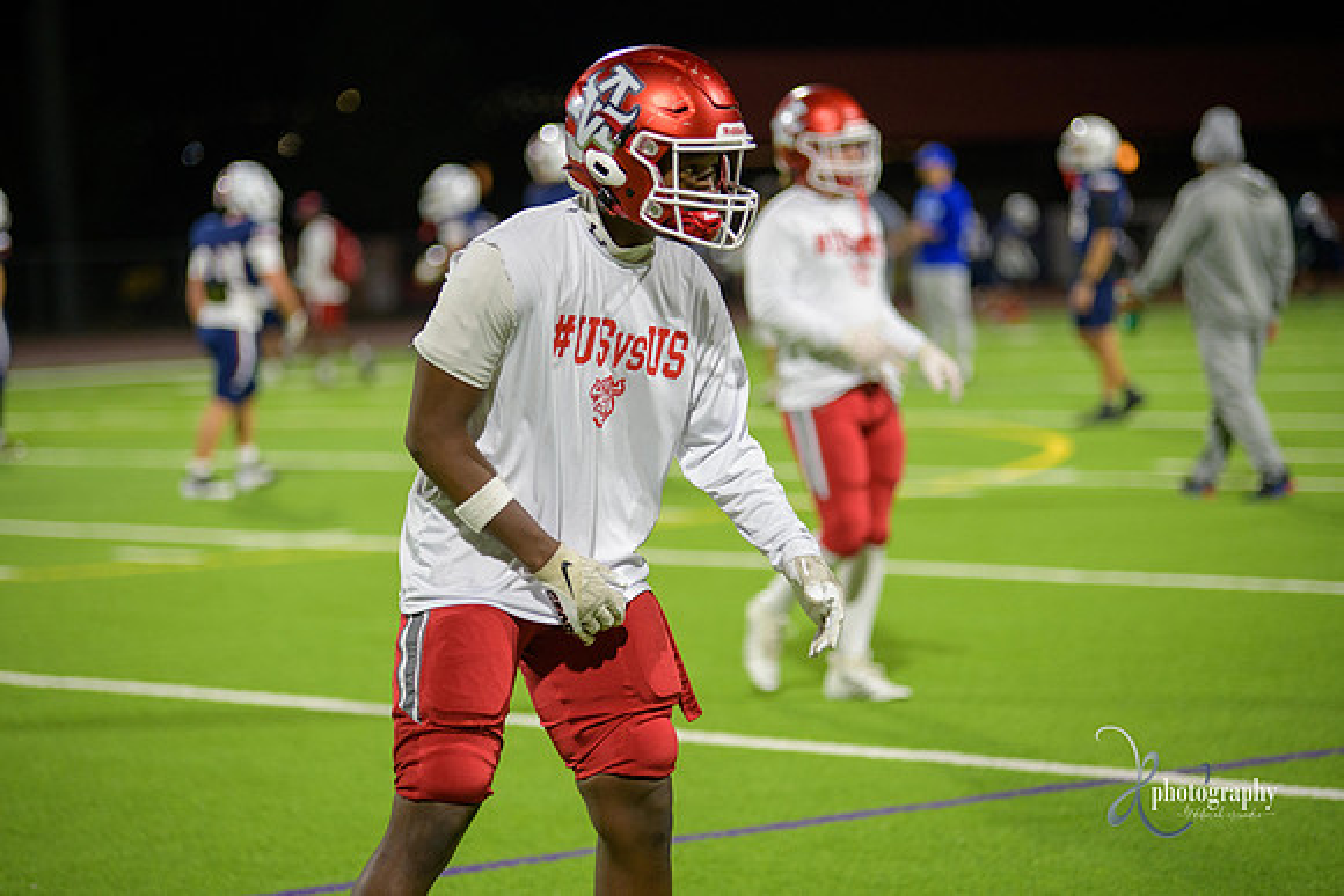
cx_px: 672
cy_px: 448
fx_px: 5041
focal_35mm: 135
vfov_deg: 10.2
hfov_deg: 15.2
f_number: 2.8
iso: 1250
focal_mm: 135
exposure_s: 1/250
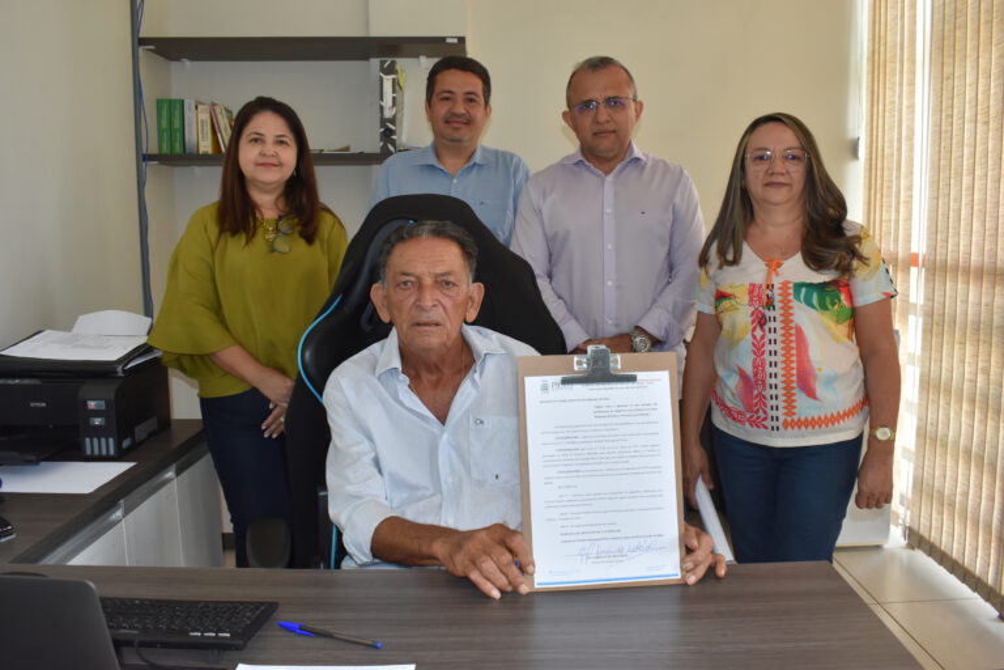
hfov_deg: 61.9
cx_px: 502
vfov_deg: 43.6
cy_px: 335
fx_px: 837
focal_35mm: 30
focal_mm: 20
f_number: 5.6
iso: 800
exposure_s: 1/125
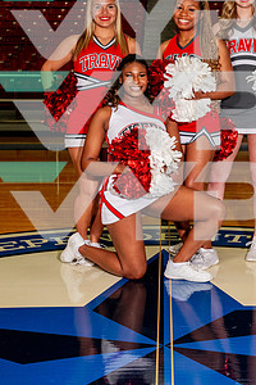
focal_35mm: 72
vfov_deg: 27.8
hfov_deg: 18.8
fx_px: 768
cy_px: 112
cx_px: 182
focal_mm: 48
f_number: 7.1
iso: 800
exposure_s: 1/320
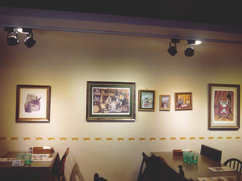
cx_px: 121
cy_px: 90
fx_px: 196
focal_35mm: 28
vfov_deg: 49.7
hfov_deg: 63.4
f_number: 3.5
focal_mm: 14
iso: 320
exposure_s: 1/60
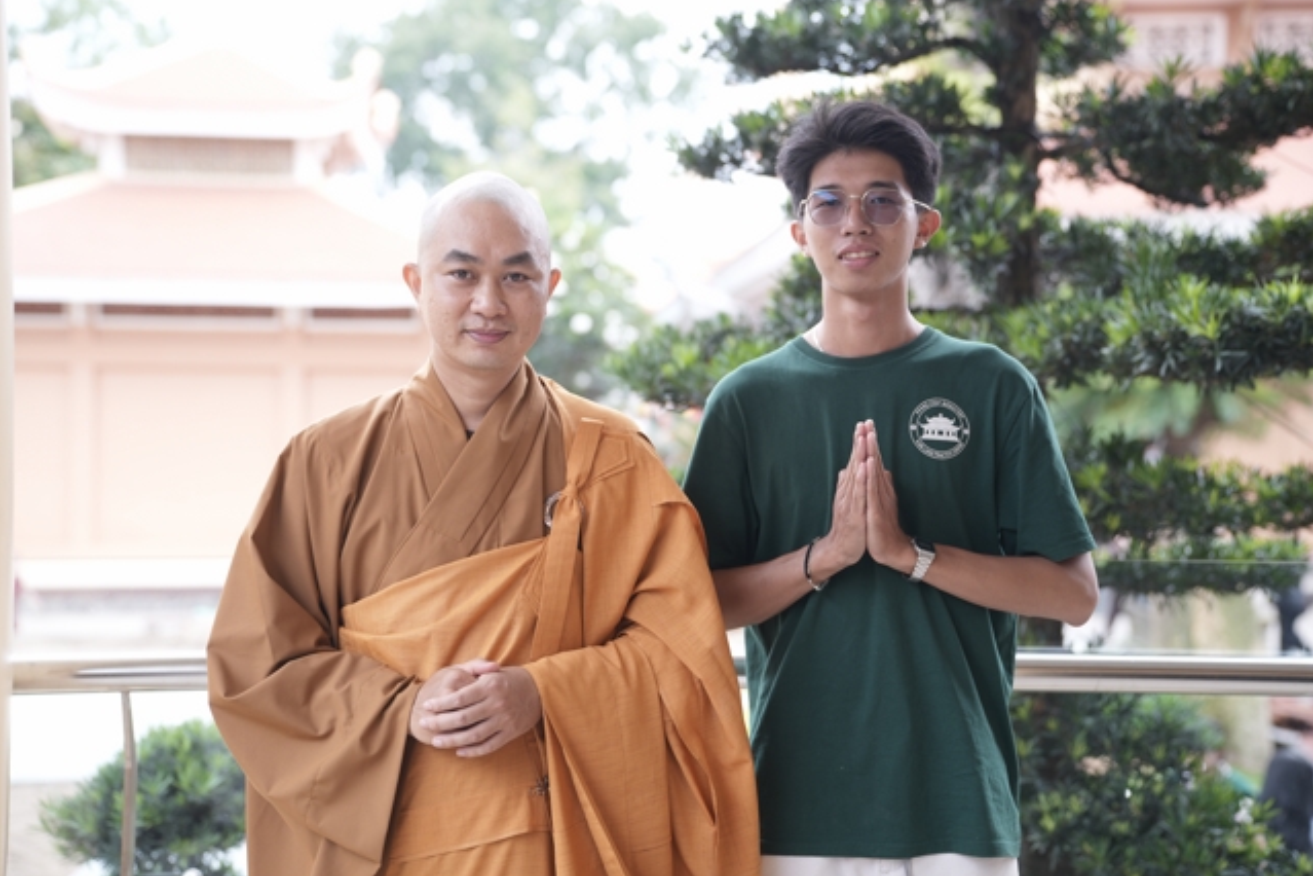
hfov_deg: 32.9
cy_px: 435
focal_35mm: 61
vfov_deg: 22.3
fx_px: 2225
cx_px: 666
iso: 125
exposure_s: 1/160
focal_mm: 60
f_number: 2.8
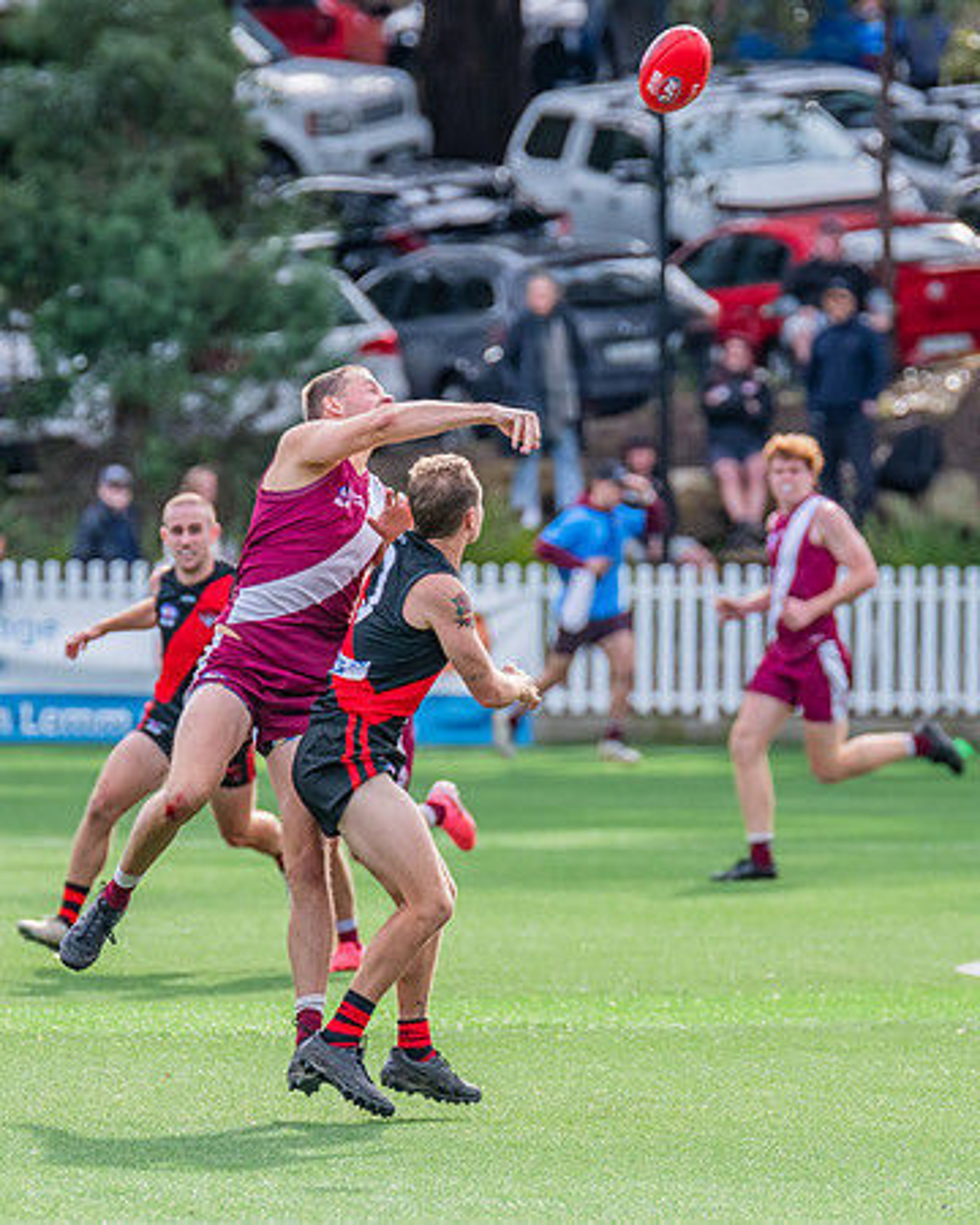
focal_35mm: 603
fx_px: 21876
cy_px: 682
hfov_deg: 2.6
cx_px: 511
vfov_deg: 3.2
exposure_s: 1/1250
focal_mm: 360
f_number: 6.3
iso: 800
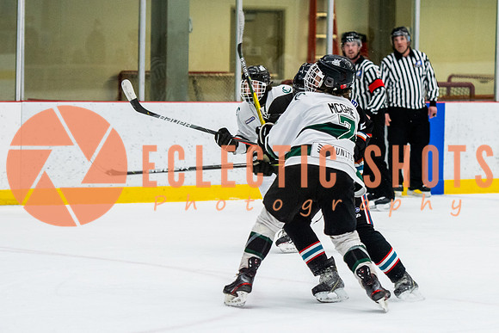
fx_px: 2718
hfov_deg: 10.5
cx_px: 311
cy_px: 163
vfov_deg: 7.0
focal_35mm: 196
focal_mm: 105
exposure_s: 1/640
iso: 1600
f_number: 2.8
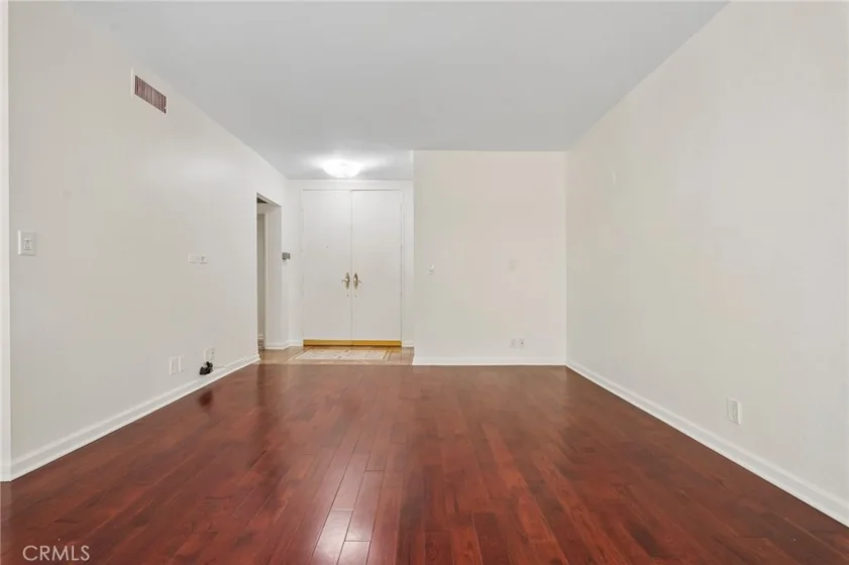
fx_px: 398
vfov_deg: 70.7
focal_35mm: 17
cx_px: 424
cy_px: 282
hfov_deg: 93.6
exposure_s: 1/10
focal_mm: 16.9
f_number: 11
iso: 400
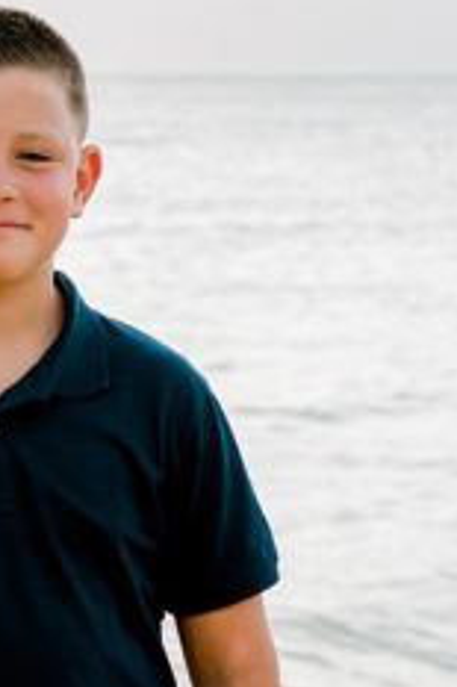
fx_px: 2937
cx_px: -16
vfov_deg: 13.3
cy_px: 510
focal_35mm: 154
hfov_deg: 8.8
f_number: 2.8
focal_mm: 35
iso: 250
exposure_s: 1/1000
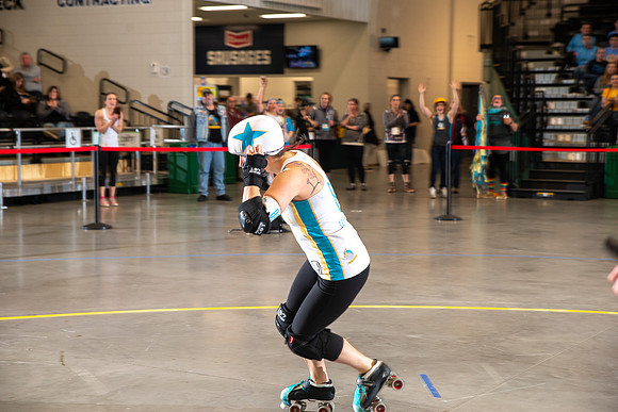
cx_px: 309
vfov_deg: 19.5
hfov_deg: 28.8
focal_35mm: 70
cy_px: 206
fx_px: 1202
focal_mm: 70
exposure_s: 1/160
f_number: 5.6
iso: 500
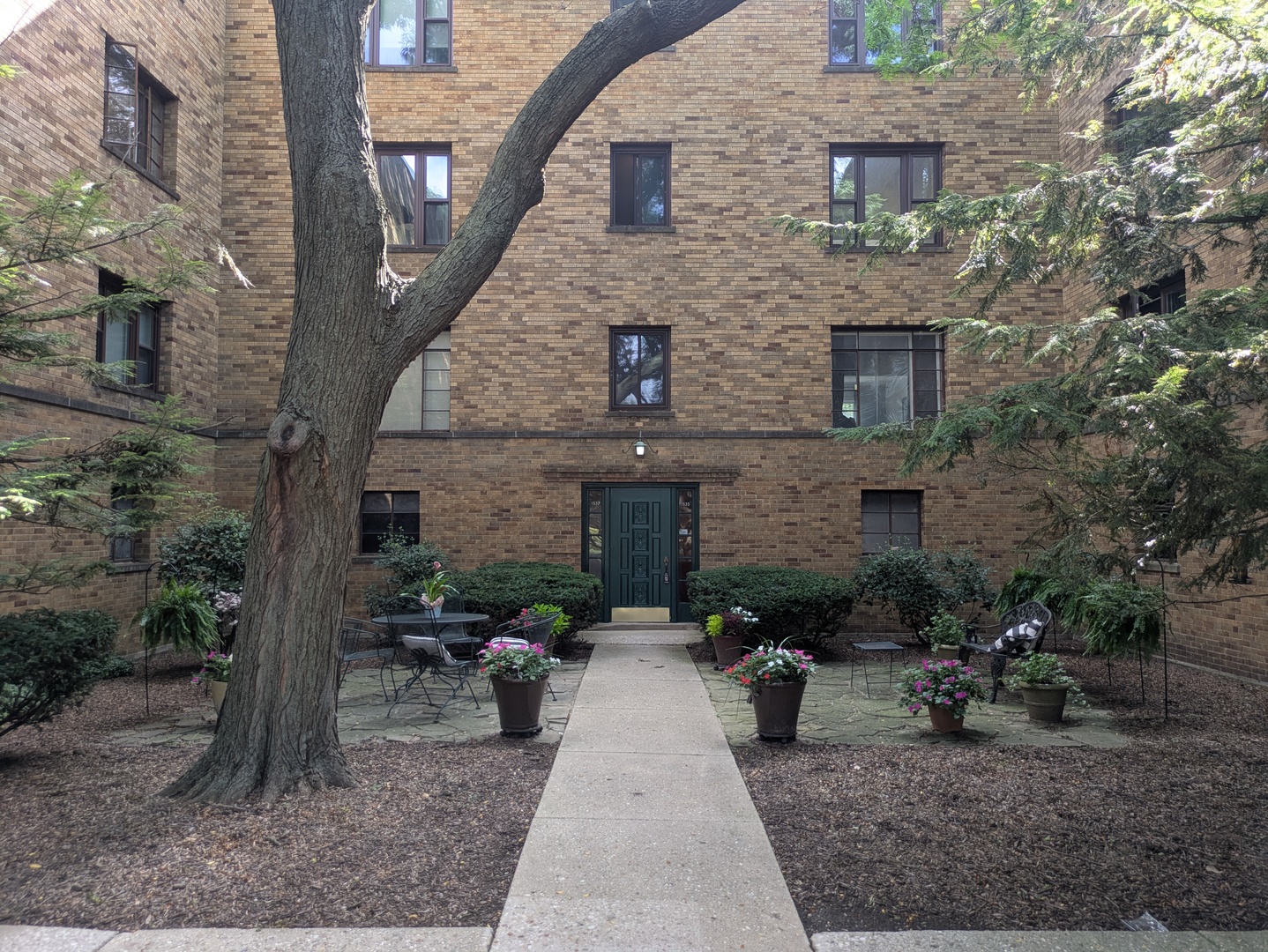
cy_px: 476
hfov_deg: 69.4
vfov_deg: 54.9
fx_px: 916
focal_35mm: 25
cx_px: 634
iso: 84
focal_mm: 5.43
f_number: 1.89
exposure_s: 1/120
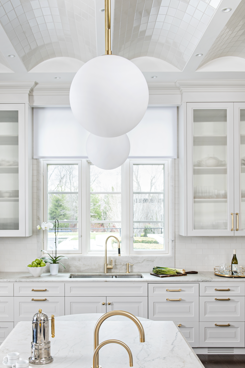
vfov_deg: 47.2
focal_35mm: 41
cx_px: 111
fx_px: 419
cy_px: 220
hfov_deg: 32.6
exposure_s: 1/10
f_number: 9
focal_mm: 32
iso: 250
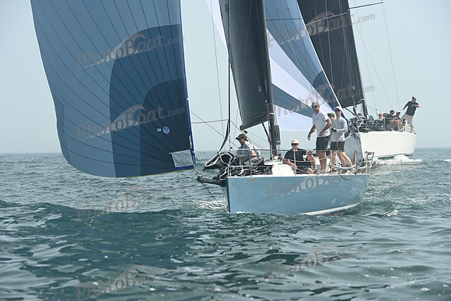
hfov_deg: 16.4
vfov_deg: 11.0
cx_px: 226
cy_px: 150
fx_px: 1566
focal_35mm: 125
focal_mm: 125
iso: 320
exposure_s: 1/1250
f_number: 7.1
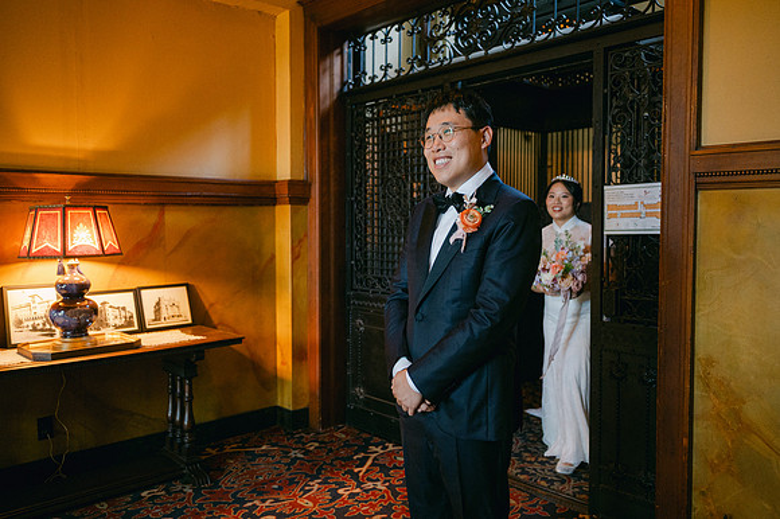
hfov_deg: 63.9
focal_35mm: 29
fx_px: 625
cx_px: 390
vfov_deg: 45.1
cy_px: 260
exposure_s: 1/100
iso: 3200
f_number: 2.8
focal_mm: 28
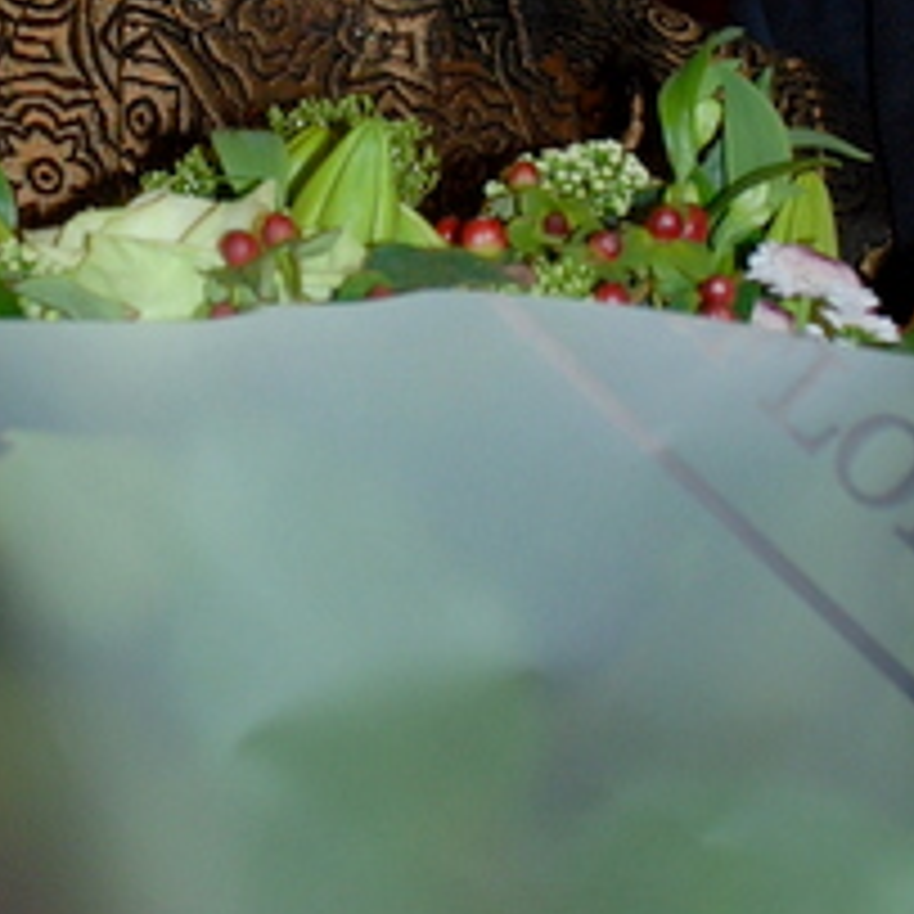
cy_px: 86
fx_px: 4332
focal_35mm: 145
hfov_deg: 12.0
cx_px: 428
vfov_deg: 12.0
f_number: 4.2
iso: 320
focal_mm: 32
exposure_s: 1/60
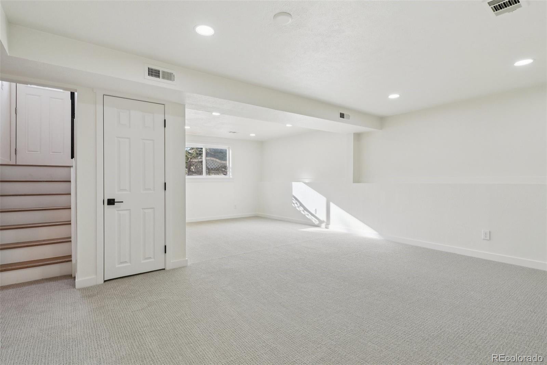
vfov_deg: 72.0
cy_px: 182
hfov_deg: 95.0
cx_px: 274
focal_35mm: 16
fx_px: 251
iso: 125
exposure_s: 1/30
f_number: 8
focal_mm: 11
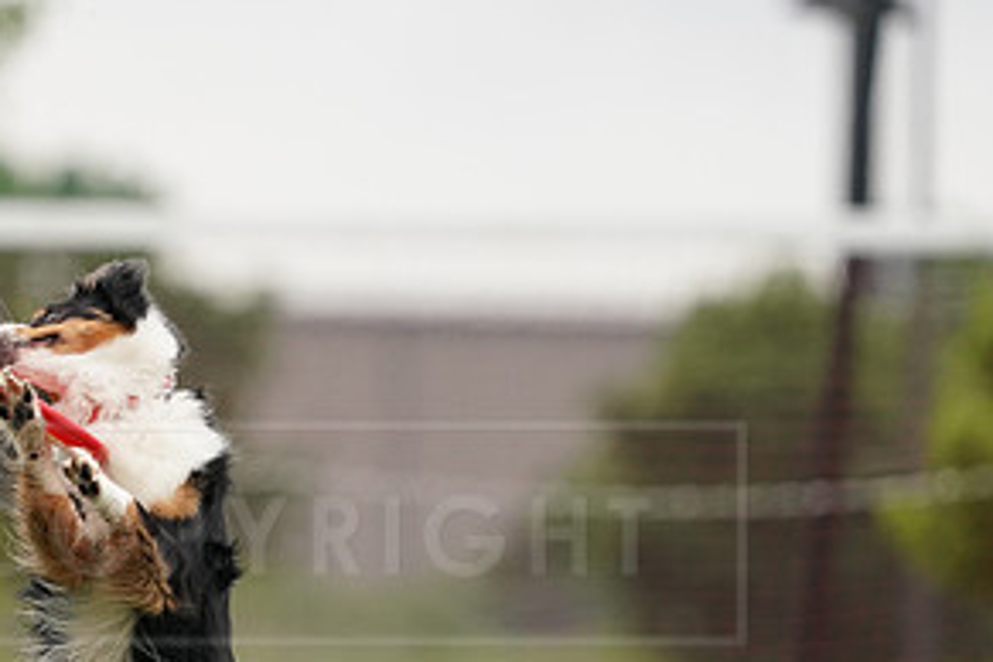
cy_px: 592
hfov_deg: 1.7
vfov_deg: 1.2
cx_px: 184
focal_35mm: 1194
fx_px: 32932
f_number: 6.3
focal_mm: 600
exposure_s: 1/4000
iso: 2500
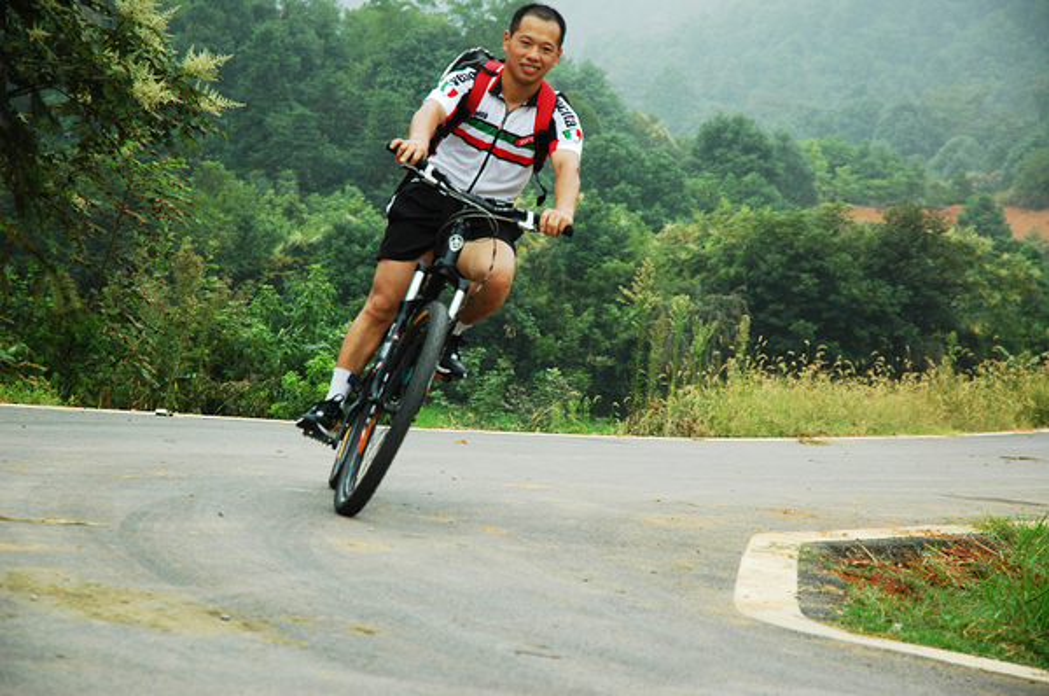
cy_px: 348
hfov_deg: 19.5
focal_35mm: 105
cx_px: 524
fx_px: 3055
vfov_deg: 13.0
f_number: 4.5
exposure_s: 1/320
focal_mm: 70
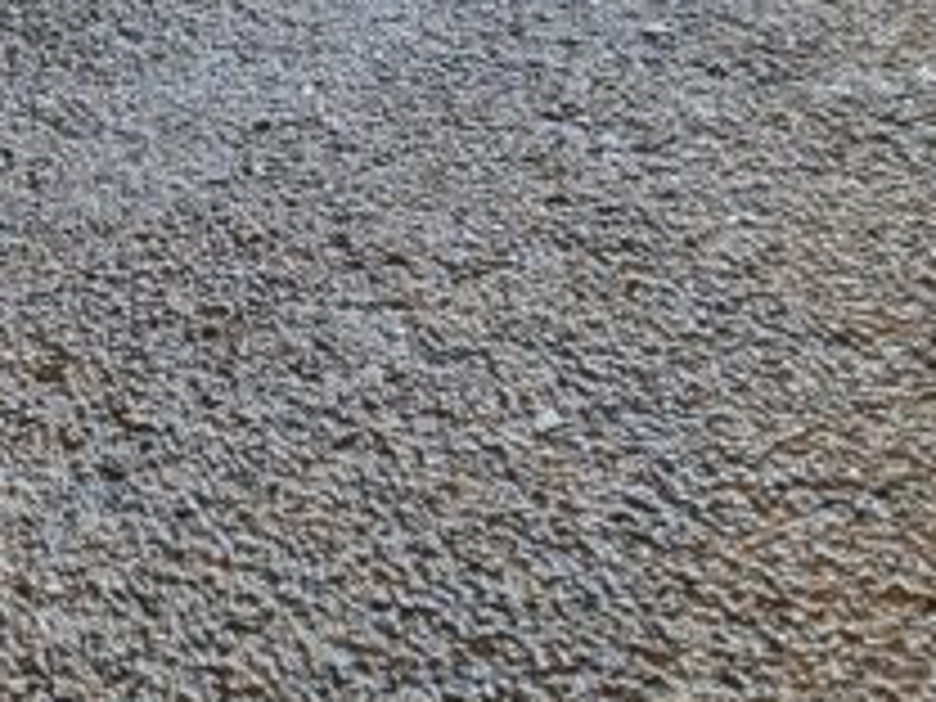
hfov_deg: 16.3
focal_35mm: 113
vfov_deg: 11.3
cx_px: -342
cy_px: -886
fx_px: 3055
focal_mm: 6.25
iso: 1600
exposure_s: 1/20
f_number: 1.7
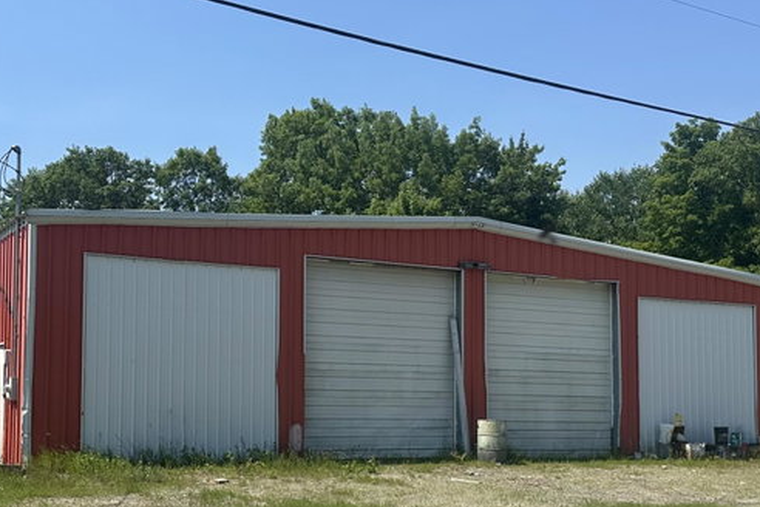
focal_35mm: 52
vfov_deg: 25.7
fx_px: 1098
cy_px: 368
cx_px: 348
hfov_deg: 38.2
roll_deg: -1.5
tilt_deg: +3.2
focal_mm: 6.86
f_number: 1.78
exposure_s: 1/4545
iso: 80
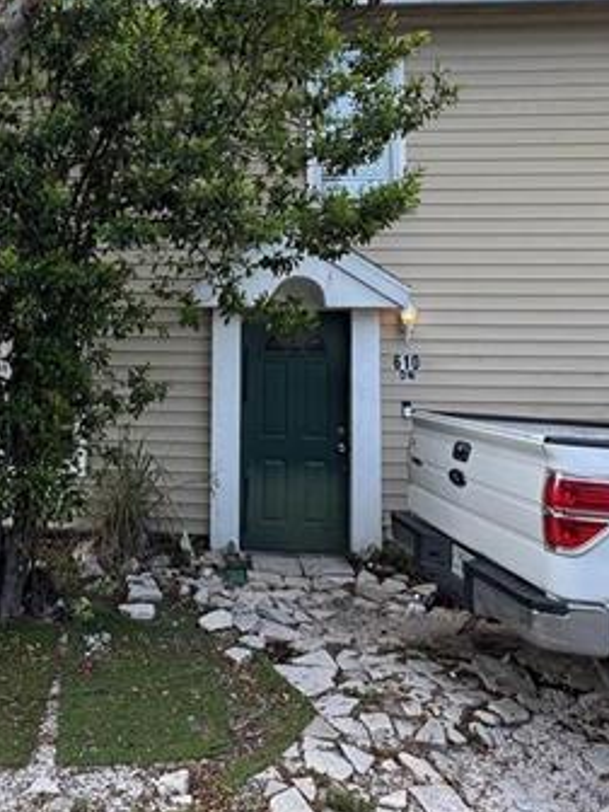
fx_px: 751
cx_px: 169
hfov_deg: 43.1
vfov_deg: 55.9
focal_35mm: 32
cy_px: 285
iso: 40
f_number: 2.2
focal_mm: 2.22
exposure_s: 1/200
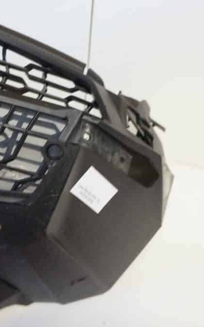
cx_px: 51
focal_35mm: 51
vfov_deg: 39.6
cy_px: 165
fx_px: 454
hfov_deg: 25.1
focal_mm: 22
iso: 3200
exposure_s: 1/20
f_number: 5
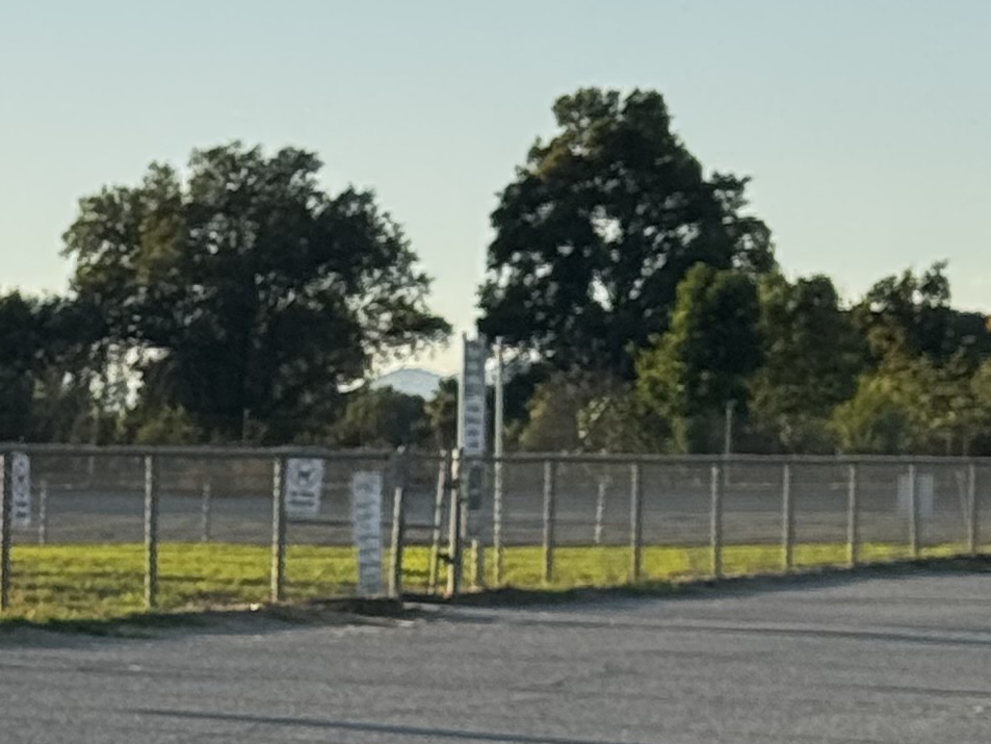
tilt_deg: -7.1
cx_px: -1038
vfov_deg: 7.2
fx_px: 5812
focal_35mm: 203
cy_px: 1126
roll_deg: -0.4
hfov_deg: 9.1
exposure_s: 1/1818
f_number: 1.78
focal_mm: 6.76
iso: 64
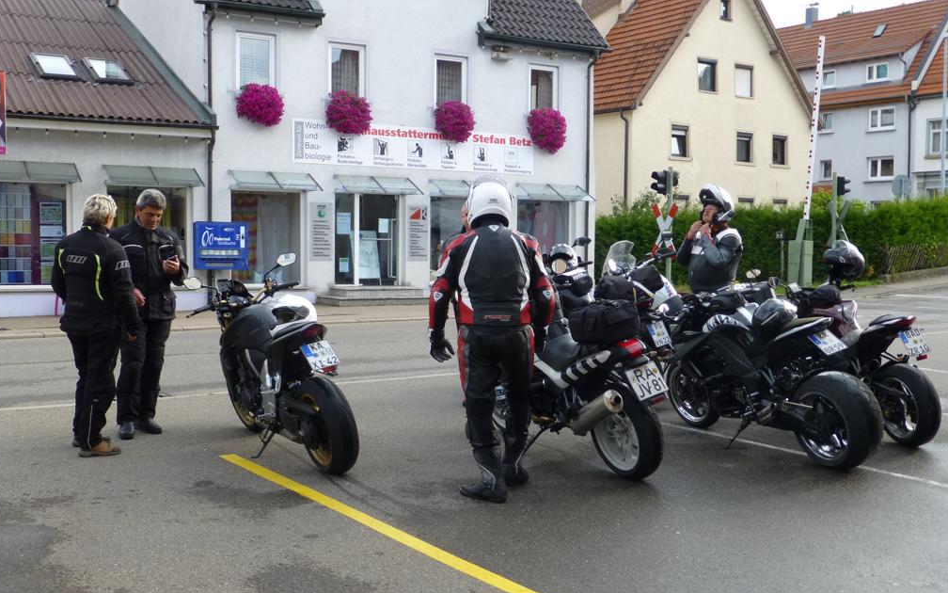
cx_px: 467
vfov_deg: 30.5
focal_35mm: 42
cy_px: 330
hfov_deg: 47.2
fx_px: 1085
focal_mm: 6.9
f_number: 3.9
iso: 100
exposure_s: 1/200
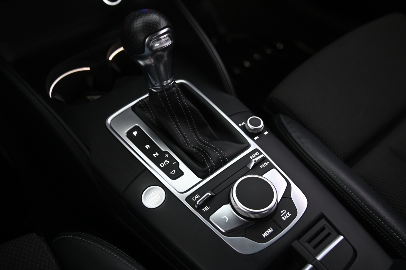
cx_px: 203
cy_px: 135
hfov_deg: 50.7
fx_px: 428
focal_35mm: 38
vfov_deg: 35.0
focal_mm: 38
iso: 2000
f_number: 4
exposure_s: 1/20
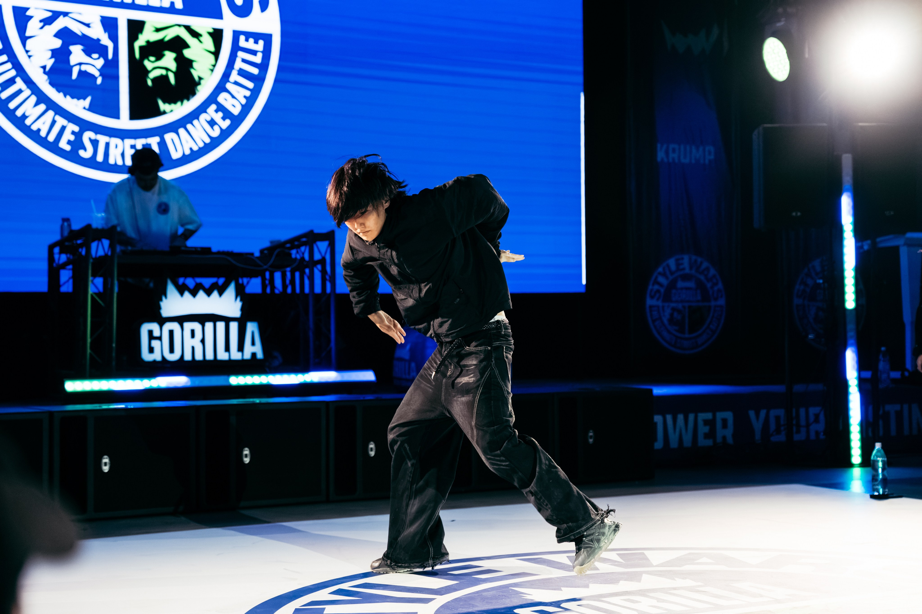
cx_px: 461
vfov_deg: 21.6
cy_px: 307
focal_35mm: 63
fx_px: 1613
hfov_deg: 31.9
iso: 2500
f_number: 2.8
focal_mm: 63
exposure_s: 1/800
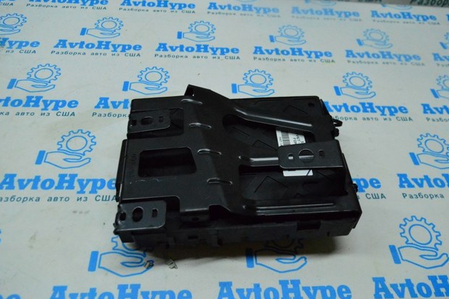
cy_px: 151
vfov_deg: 46.4
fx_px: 349
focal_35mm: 28
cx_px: 219
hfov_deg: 65.5
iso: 6400
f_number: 6.3
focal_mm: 18
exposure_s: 1/800
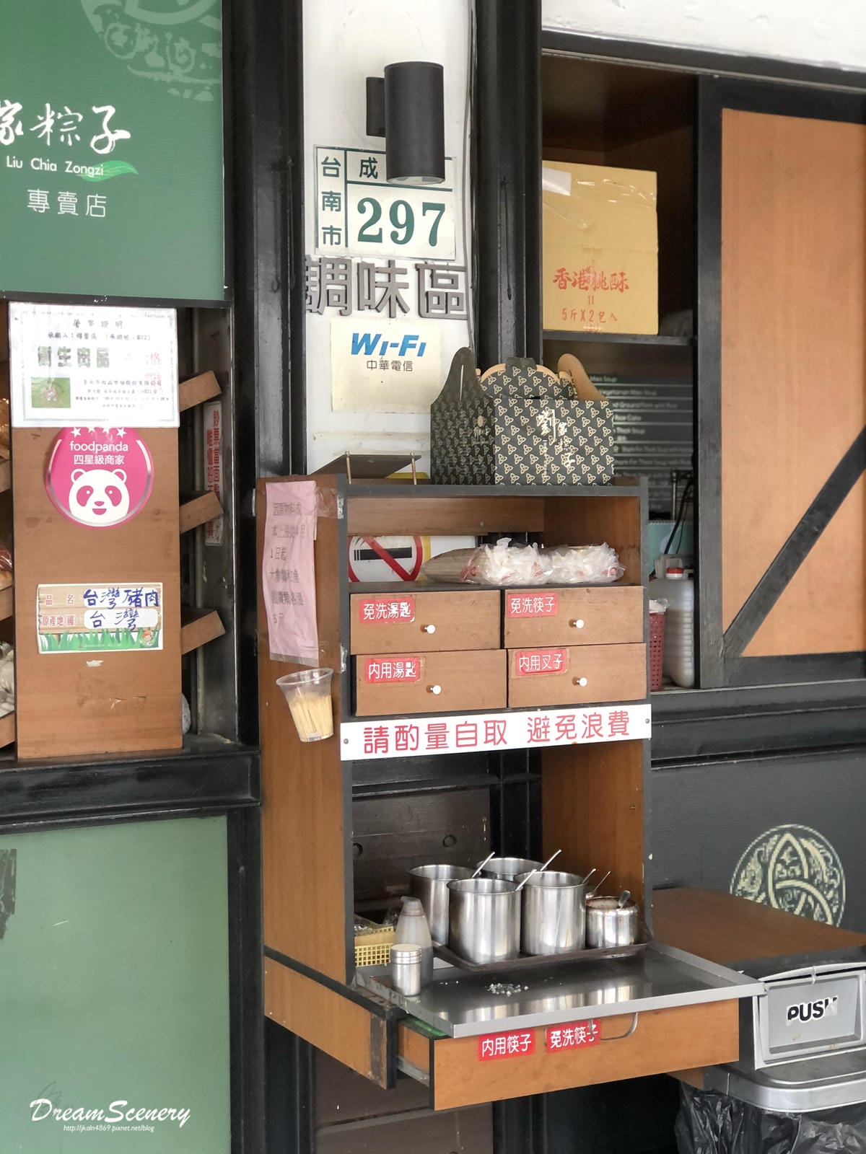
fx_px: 1901
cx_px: 433
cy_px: 577
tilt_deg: -2.9
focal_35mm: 57
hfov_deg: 25.7
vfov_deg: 33.8
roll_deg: +0.2
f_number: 2.8
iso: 50
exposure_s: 1/30
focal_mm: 6.6
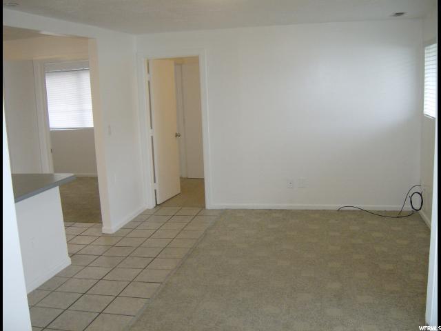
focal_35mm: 36
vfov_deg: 39.7
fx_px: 459
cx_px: 220
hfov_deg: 51.4
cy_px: 166
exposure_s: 1/60
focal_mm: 6
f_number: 2.8
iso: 200
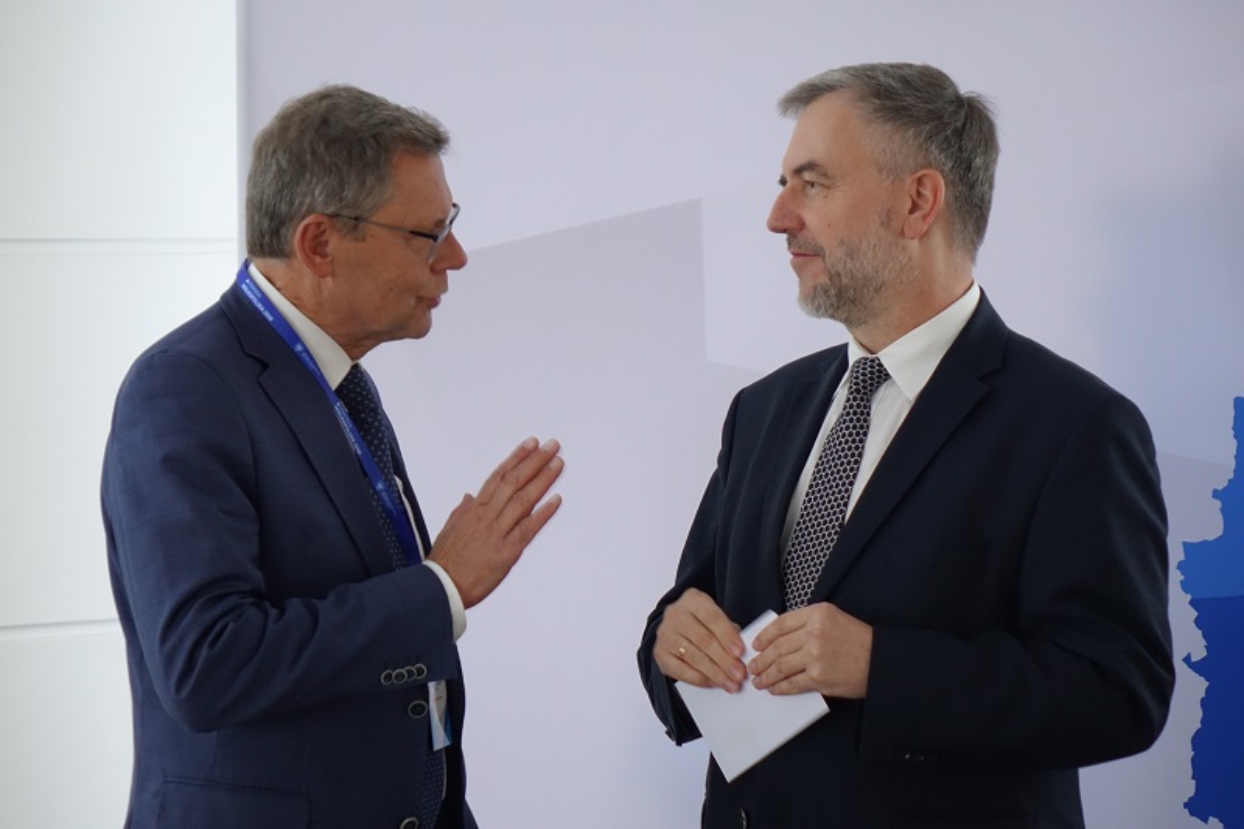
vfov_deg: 9.5
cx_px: 622
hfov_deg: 14.2
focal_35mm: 145
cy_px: 414
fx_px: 5009
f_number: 2.8
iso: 800
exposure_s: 1/20
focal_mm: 53.29
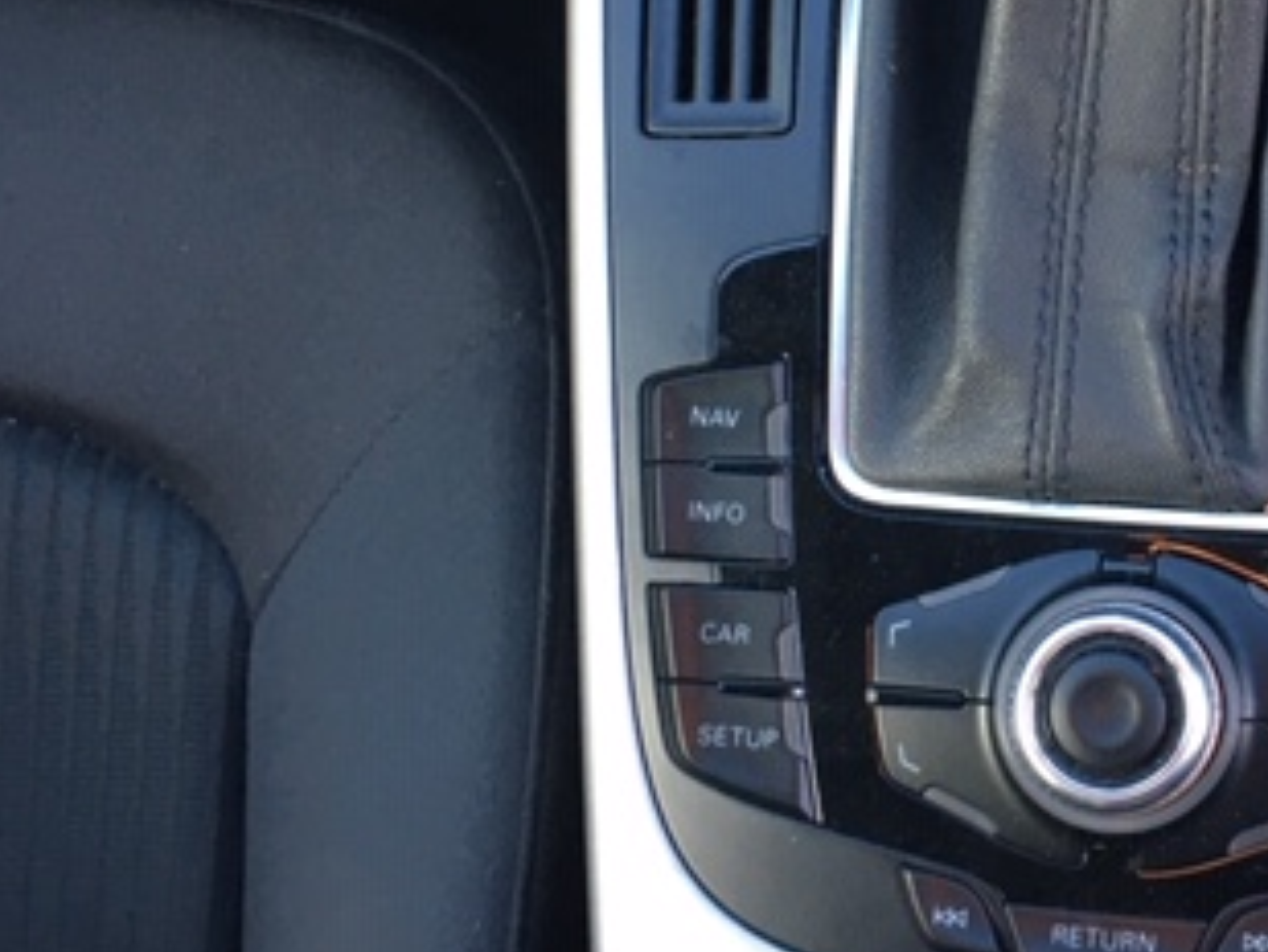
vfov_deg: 24.3
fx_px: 2199
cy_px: 287
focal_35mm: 60
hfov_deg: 31.1
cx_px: 1079
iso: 64
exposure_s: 1/30
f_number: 2.2
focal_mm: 4.15
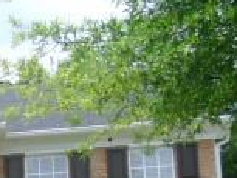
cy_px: 272
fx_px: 774
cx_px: -201
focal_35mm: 113
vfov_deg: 12.4
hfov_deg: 14.9
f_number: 8
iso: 100
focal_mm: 4.9
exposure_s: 1/100
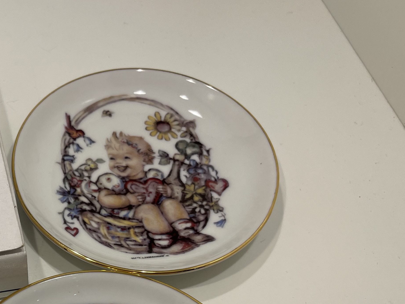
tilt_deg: -61.4
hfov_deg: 32.7
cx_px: 20
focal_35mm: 55
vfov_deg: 25.2
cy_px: 308
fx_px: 644
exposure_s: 1/155
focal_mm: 5.1
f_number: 1.6
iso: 32
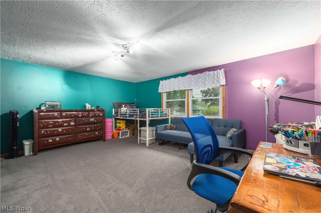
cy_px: 106
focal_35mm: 14
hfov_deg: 104.3
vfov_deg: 81.1
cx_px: 160
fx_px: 125
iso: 320
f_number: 8
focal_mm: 14
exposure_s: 1/60
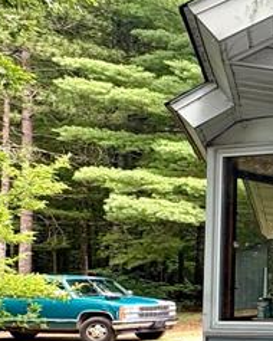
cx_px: 648
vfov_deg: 31.2
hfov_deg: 15.2
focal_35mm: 59
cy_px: 268
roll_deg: +0.6
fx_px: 595
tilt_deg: +2.7
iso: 40
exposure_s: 1/234
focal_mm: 2.22
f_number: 2.2
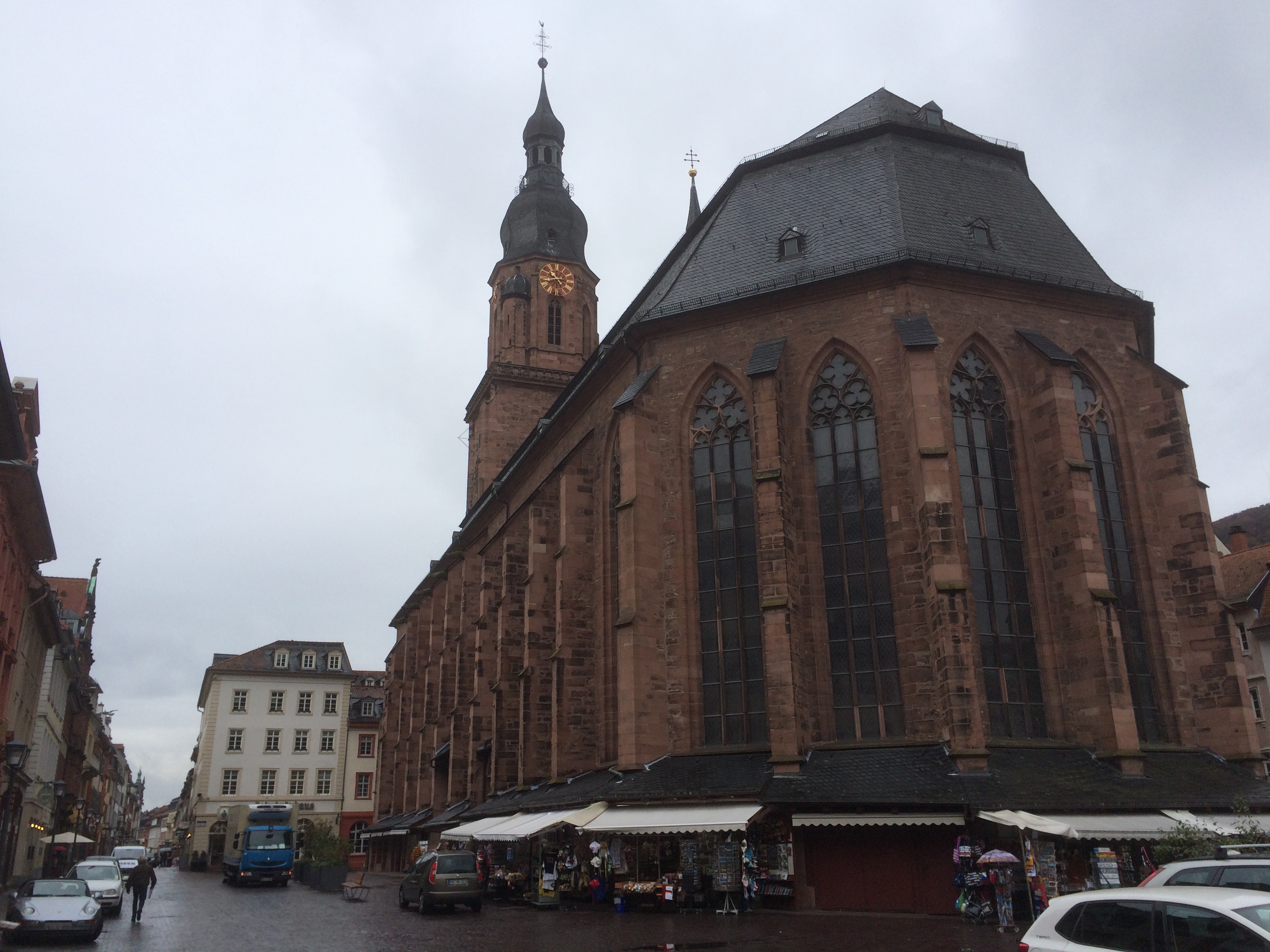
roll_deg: +2.1
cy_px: 476
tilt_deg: +16.6
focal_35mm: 29
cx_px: 635
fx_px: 1064
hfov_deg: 61.7
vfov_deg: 48.2
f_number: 2.2
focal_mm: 4.15
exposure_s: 1/805
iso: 32
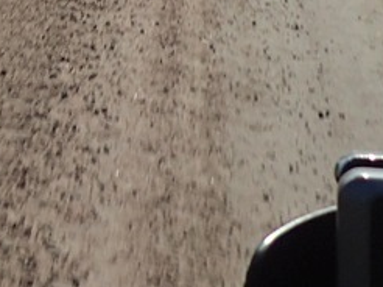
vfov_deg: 10.1
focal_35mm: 139
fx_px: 1536
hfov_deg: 13.0
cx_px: -281
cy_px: -225
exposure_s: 1/320
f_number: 8
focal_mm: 4.5
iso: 100
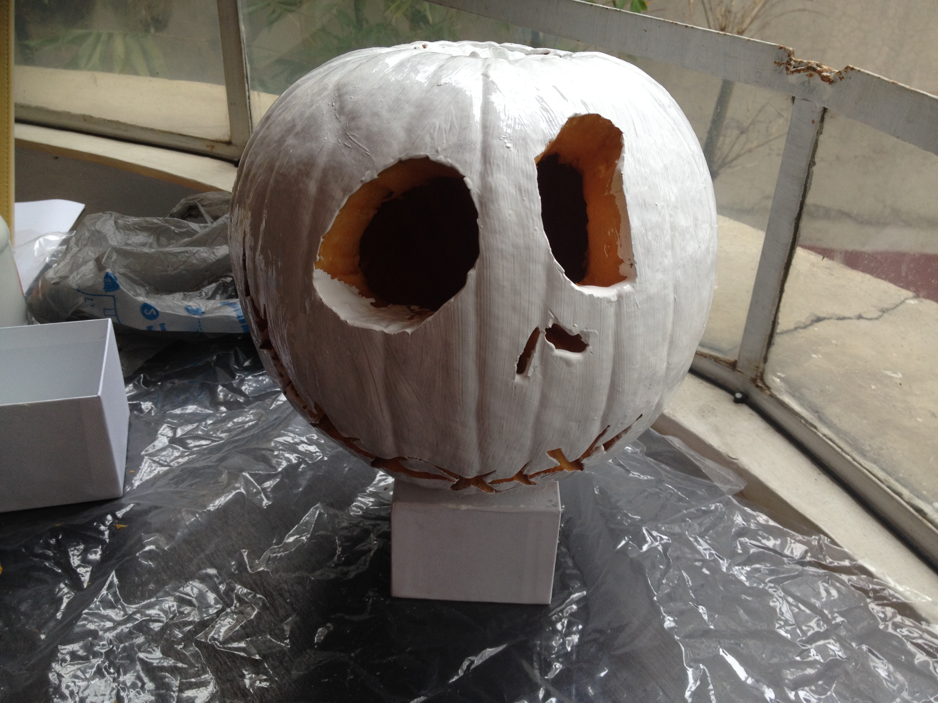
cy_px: 352
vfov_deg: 40.7
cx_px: 469
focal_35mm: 35
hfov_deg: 52.6
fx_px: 948
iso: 50
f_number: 2.4
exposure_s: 1/60
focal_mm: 4.28
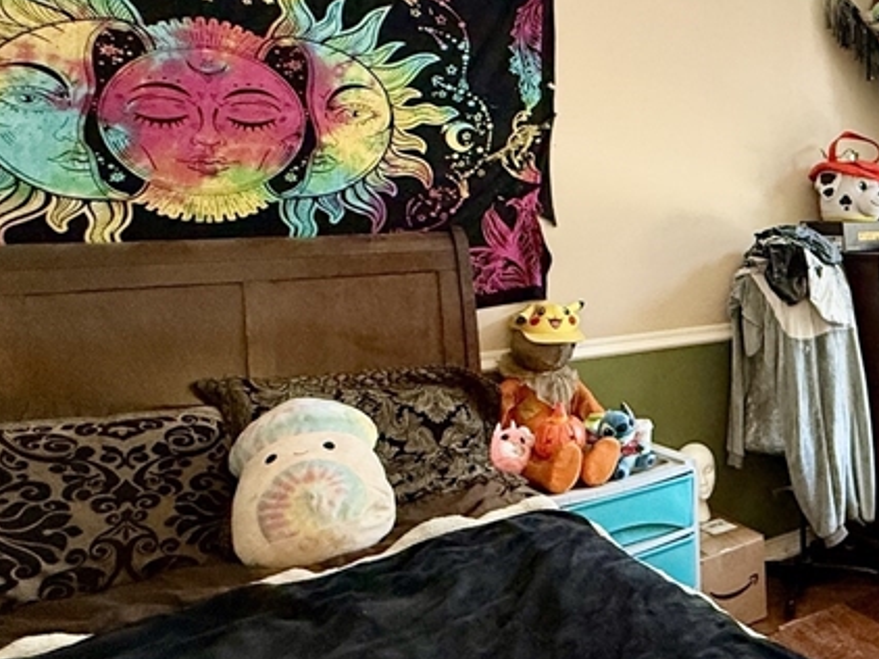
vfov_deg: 41.3
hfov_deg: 47.1
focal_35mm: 34
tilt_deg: -0.8
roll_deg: +0.5
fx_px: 863
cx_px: 831
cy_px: 223
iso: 400
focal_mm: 2.22
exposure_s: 1/60
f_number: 2.2
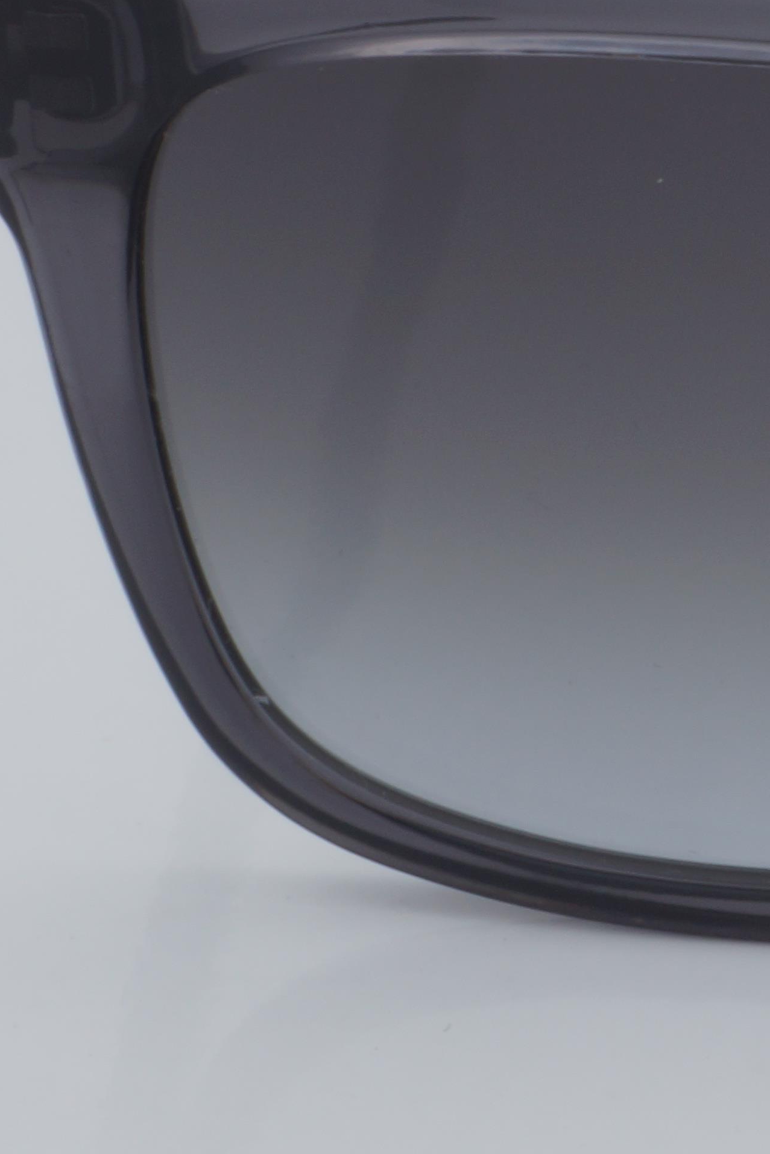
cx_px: 1682
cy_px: 344
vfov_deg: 8.8
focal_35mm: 235
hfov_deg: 5.7
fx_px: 7538
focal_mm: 50
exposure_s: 1/4
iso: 100
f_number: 32
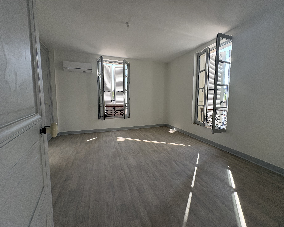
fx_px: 126
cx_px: 148
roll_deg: +0.5
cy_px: 111
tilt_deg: -5.1
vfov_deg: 84.0
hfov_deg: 96.7
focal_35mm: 15
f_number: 2.2
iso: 64
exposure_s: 1/133
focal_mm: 2.22
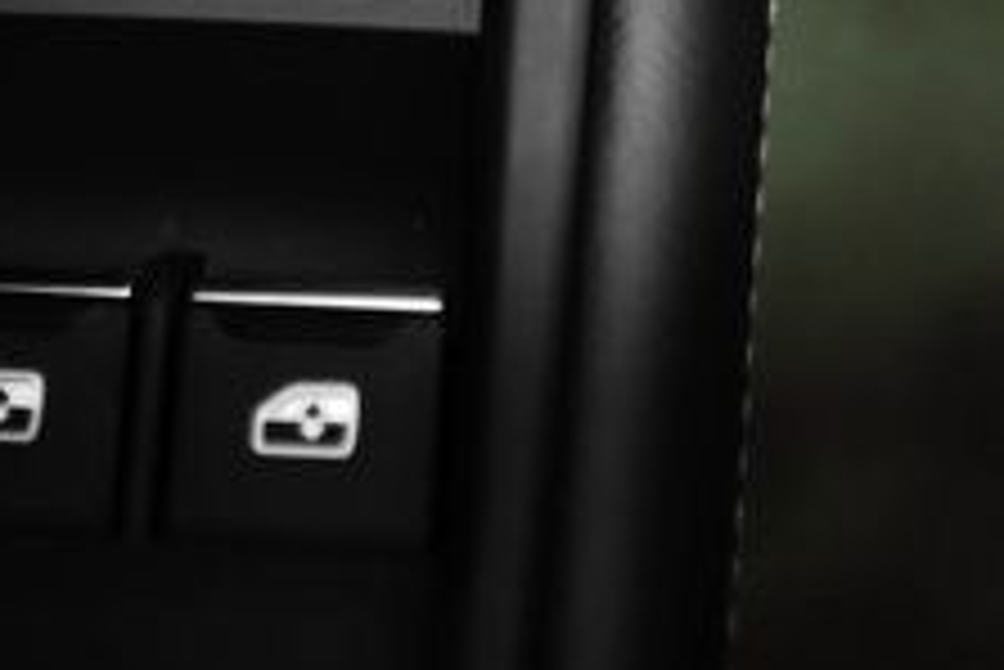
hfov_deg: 11.4
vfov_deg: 7.7
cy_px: -142
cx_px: -23
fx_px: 4967
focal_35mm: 178
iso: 640
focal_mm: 62
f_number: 2.8
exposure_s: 1/400
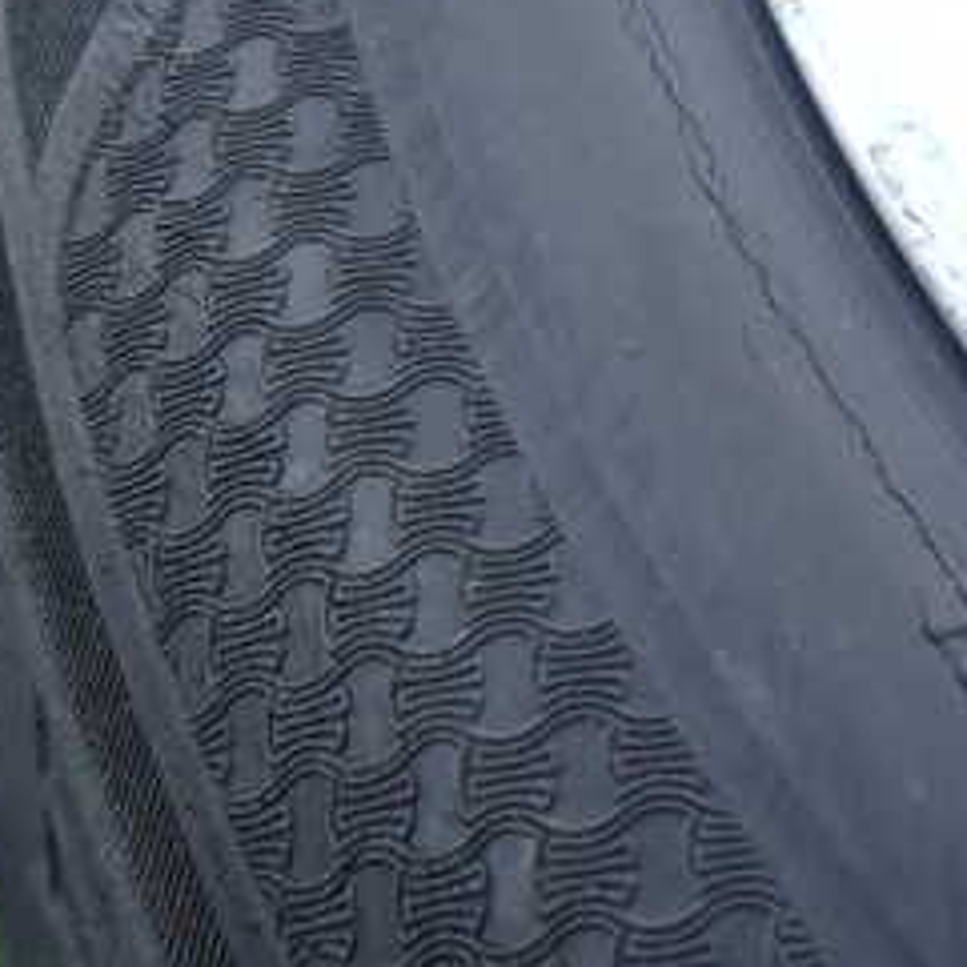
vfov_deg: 30.7
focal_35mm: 55
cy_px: 269
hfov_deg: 29.7
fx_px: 1738
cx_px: 887
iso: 100
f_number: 2
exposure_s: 1/200
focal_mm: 4.5
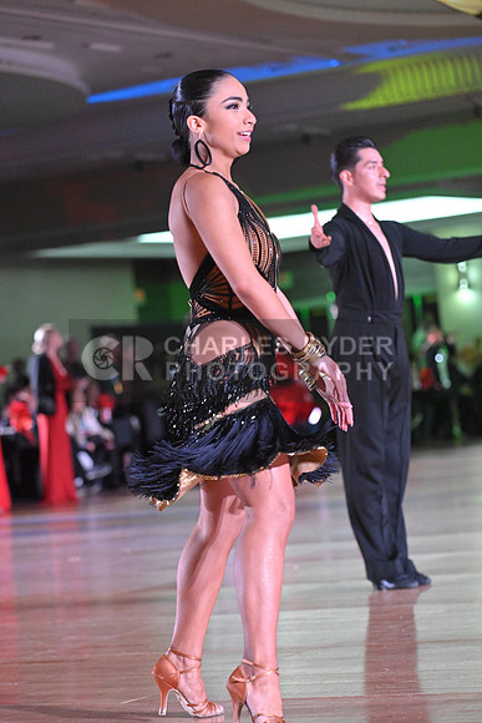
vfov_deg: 17.1
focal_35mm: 120
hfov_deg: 11.4
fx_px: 2408
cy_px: 362
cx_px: 241
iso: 5000
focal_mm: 120
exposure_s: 1/400
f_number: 4
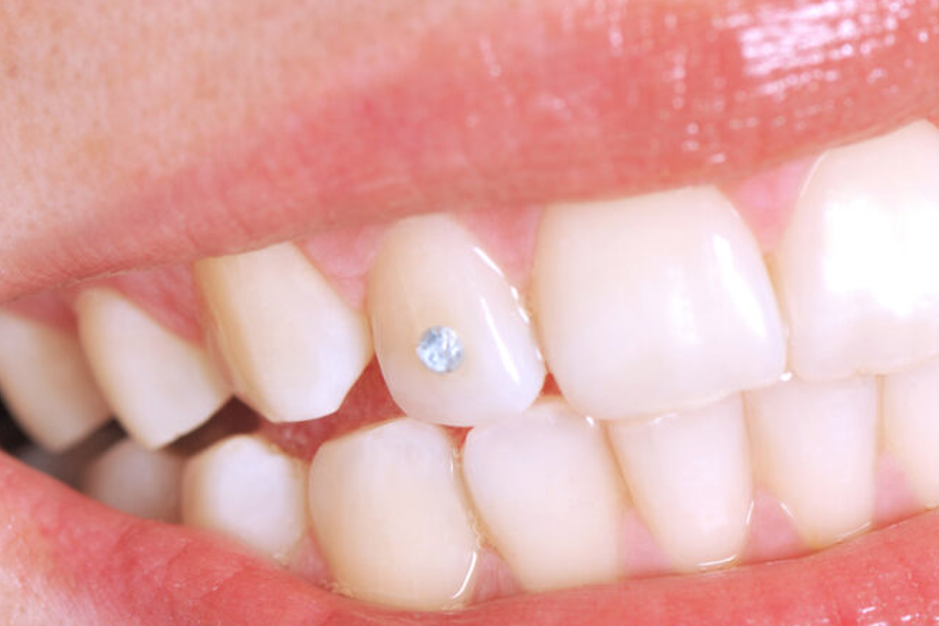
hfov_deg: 8.3
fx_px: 6435
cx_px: 695
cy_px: 423
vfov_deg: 5.6
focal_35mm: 247
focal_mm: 105
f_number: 10
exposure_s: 1/125
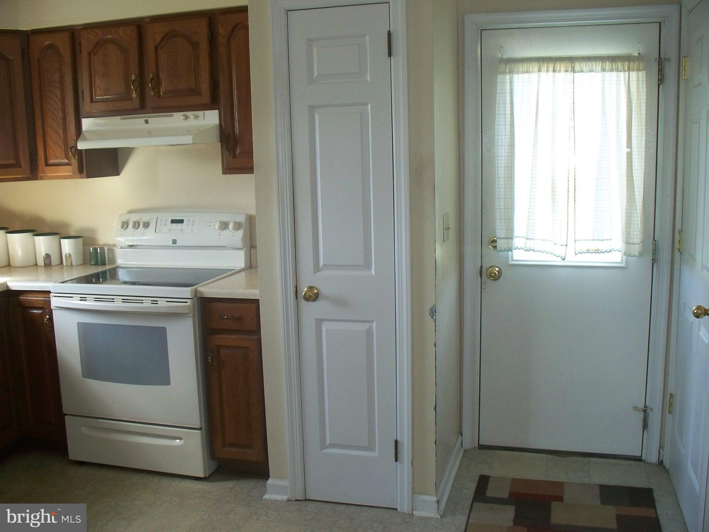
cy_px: 266
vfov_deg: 39.7
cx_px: 354
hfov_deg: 51.4
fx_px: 737
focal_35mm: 36
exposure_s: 1/60
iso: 200
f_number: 2.8
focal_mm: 7.54
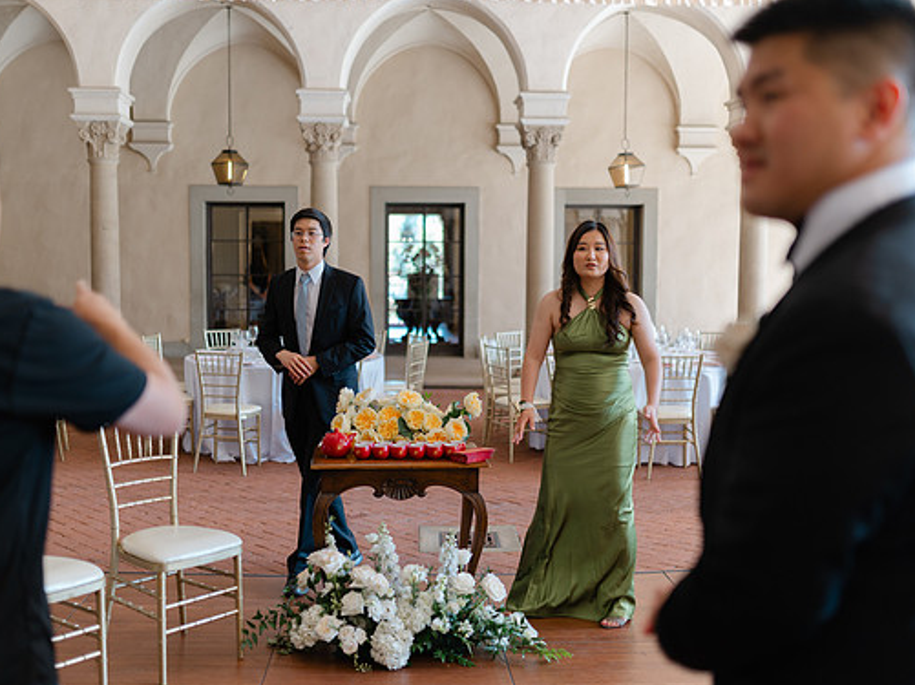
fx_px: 1030
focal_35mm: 39
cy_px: 335
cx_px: 416
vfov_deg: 36.8
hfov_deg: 47.8
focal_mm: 35
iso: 100
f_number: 1.4
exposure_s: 1/125
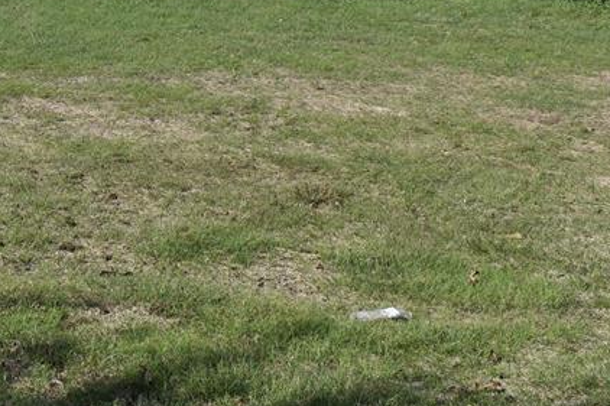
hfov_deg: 24.4
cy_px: -32
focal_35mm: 80
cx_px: 20
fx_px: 1355
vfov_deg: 16.6
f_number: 8
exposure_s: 1/250
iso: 100
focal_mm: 22
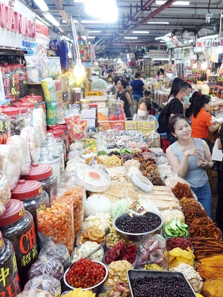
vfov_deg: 52.6
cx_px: 146
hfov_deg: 40.3
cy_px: 148
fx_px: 300
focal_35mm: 35
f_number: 2.8
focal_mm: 8.8
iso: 800
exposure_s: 1/250
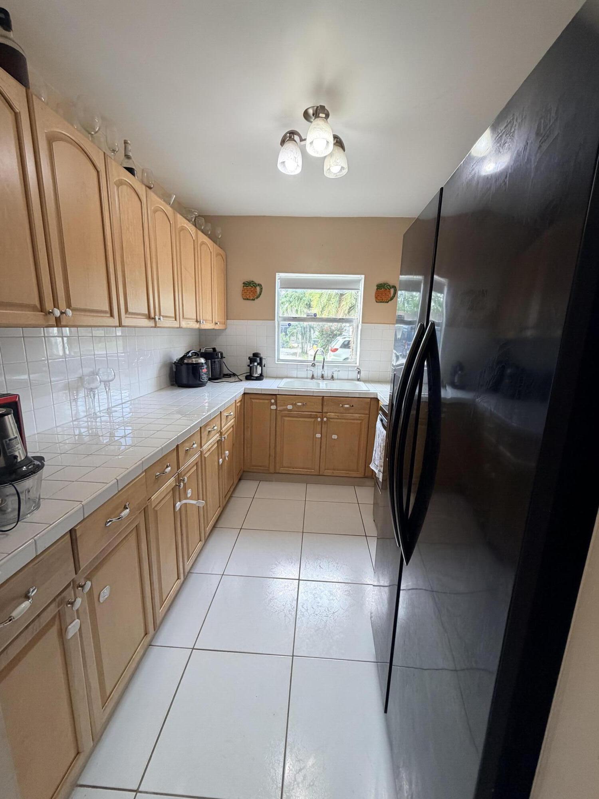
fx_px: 323
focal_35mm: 14
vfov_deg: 102.1
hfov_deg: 85.7
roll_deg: -1.5
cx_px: 300
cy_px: 400
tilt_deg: -10.4
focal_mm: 2.22
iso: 160
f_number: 2.2
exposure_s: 1/60
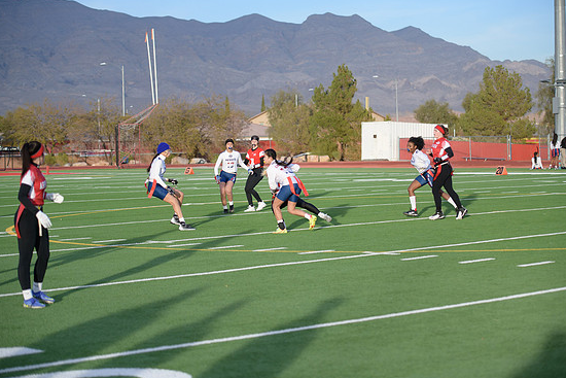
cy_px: 181
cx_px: 286
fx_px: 1525
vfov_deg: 14.1
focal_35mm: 97
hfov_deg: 21.0
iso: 640
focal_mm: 92
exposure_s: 1/4000
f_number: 2.8
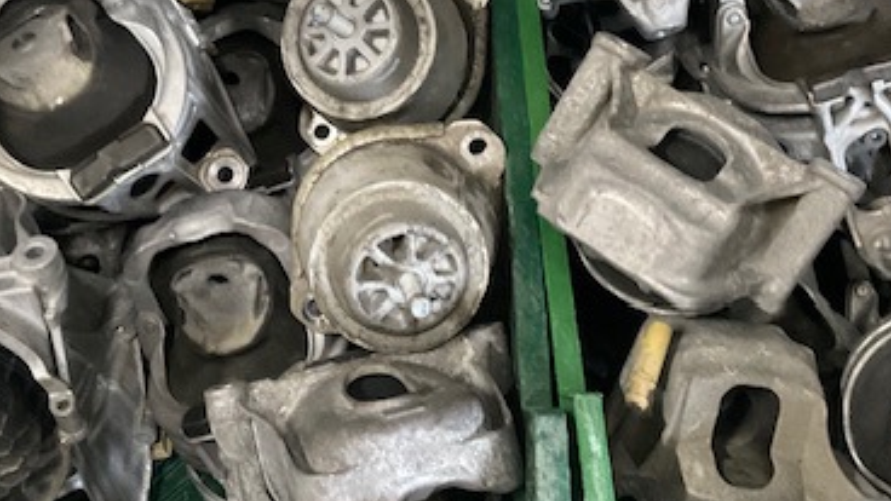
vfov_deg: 21.8
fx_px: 1299
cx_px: 399
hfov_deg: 37.8
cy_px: 208
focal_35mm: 55
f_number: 1.8
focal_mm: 3
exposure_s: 1/27
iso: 640
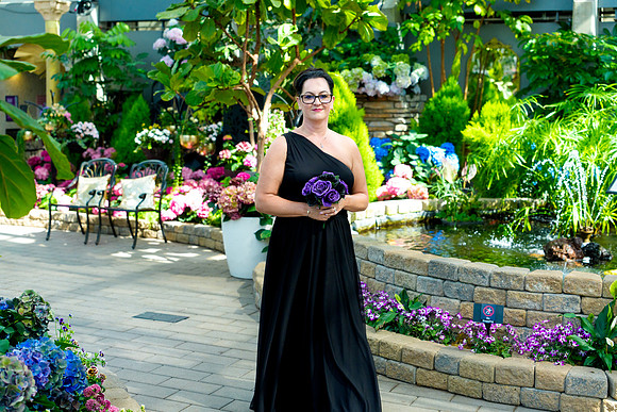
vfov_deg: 27.0
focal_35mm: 50
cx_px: 308
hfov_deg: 39.6
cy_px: 206
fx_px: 857
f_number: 3.2
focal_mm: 50
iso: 640
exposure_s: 1/2500
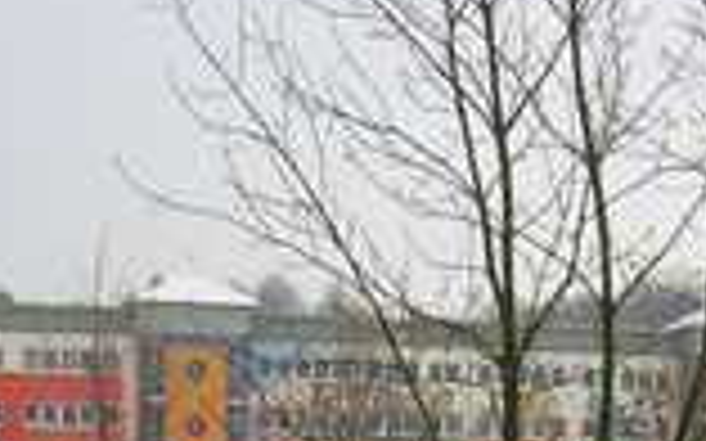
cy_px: 688
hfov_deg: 18.7
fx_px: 2096
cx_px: 661
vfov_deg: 11.4
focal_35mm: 109
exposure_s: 1/169
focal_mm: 4.7
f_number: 5.2
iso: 100
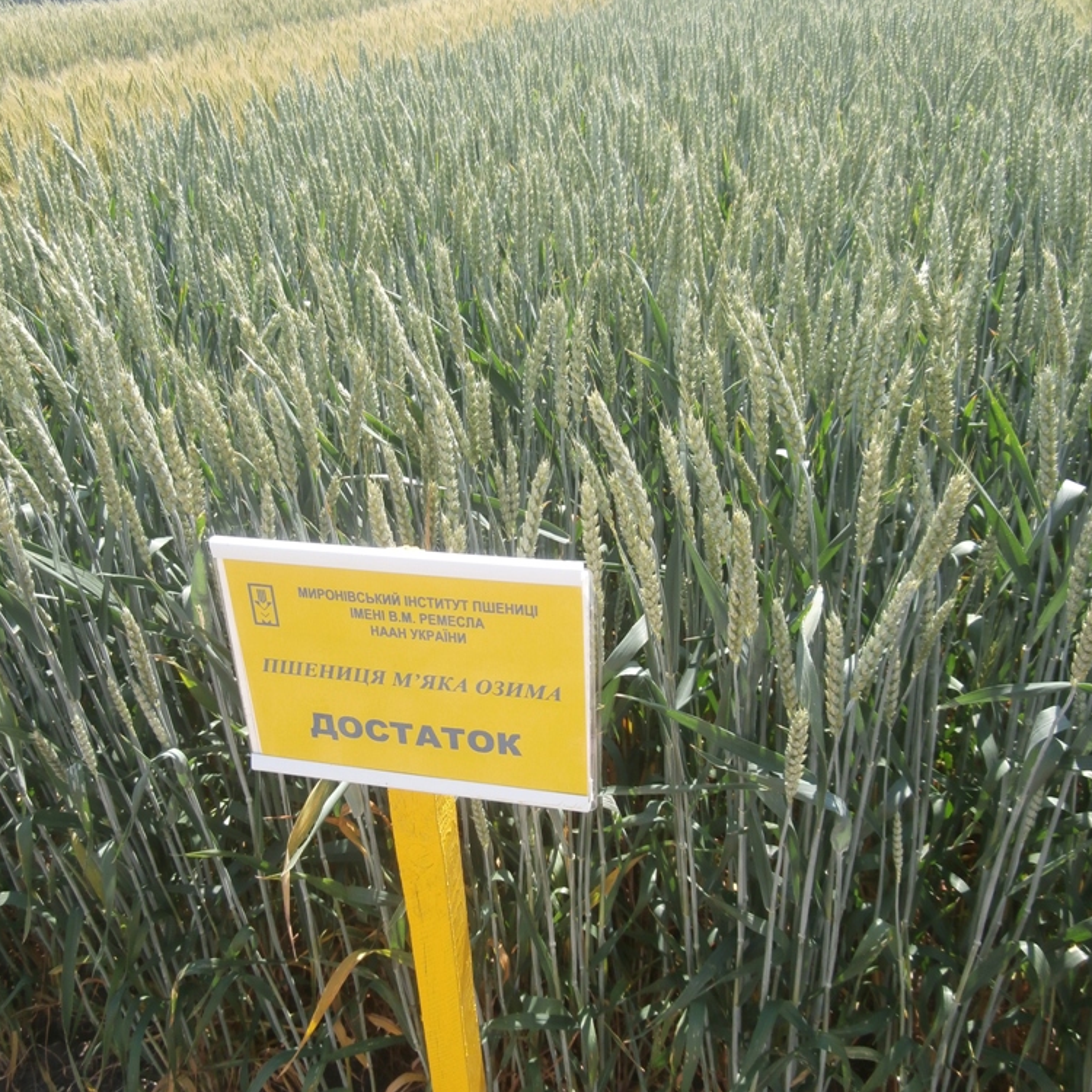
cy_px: 510
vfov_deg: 55.6
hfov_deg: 55.6
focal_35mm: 29
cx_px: 546
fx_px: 1035
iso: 100
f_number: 3
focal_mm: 4.2
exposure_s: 1/400
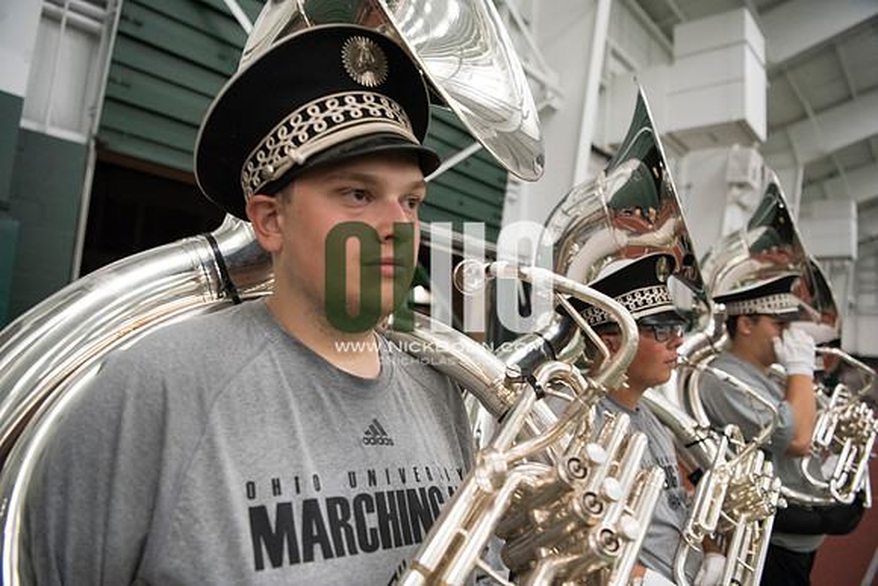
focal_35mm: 24
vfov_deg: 53.2
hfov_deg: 73.7
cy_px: 293
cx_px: 439
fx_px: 585
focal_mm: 24
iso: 3200
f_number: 3.2
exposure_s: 1/200
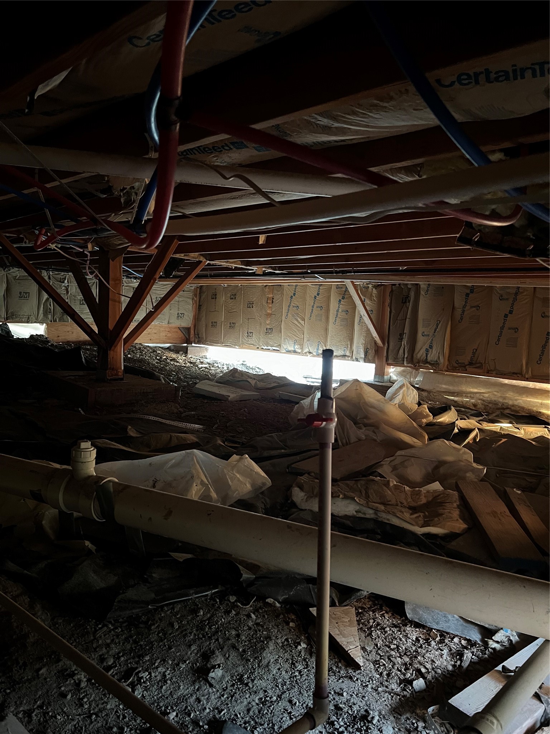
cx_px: 275
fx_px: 551
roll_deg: -2.6
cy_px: 367
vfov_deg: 67.3
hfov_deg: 53.1
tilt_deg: -4.7
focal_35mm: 26
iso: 1000
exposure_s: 1/30
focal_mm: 5.7
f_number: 1.5
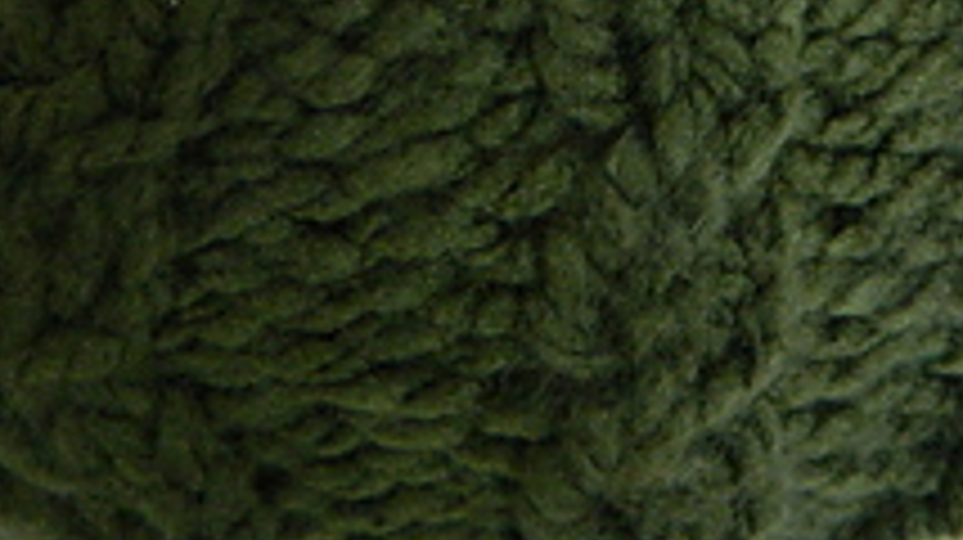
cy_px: -70
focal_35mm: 89
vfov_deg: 13.3
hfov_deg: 23.8
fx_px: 2271
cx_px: 333
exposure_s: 1/10
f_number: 3.3
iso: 400
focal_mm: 6.2
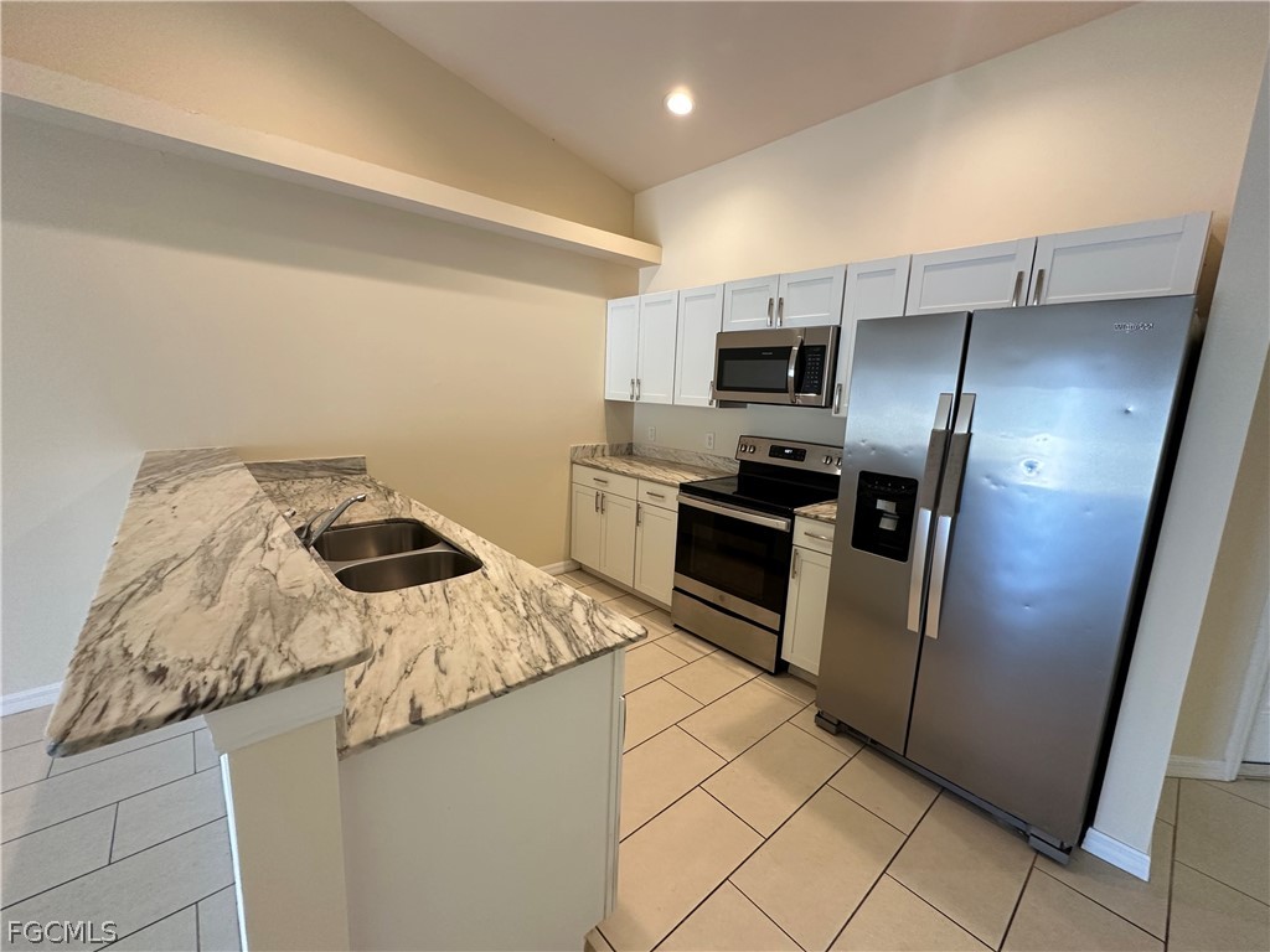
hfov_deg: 102.1
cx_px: 635
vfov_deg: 85.7
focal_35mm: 14
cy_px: 476
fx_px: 514
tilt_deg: -9.7
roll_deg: -2.6
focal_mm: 2.22
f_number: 2.2
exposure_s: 1/60
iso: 200
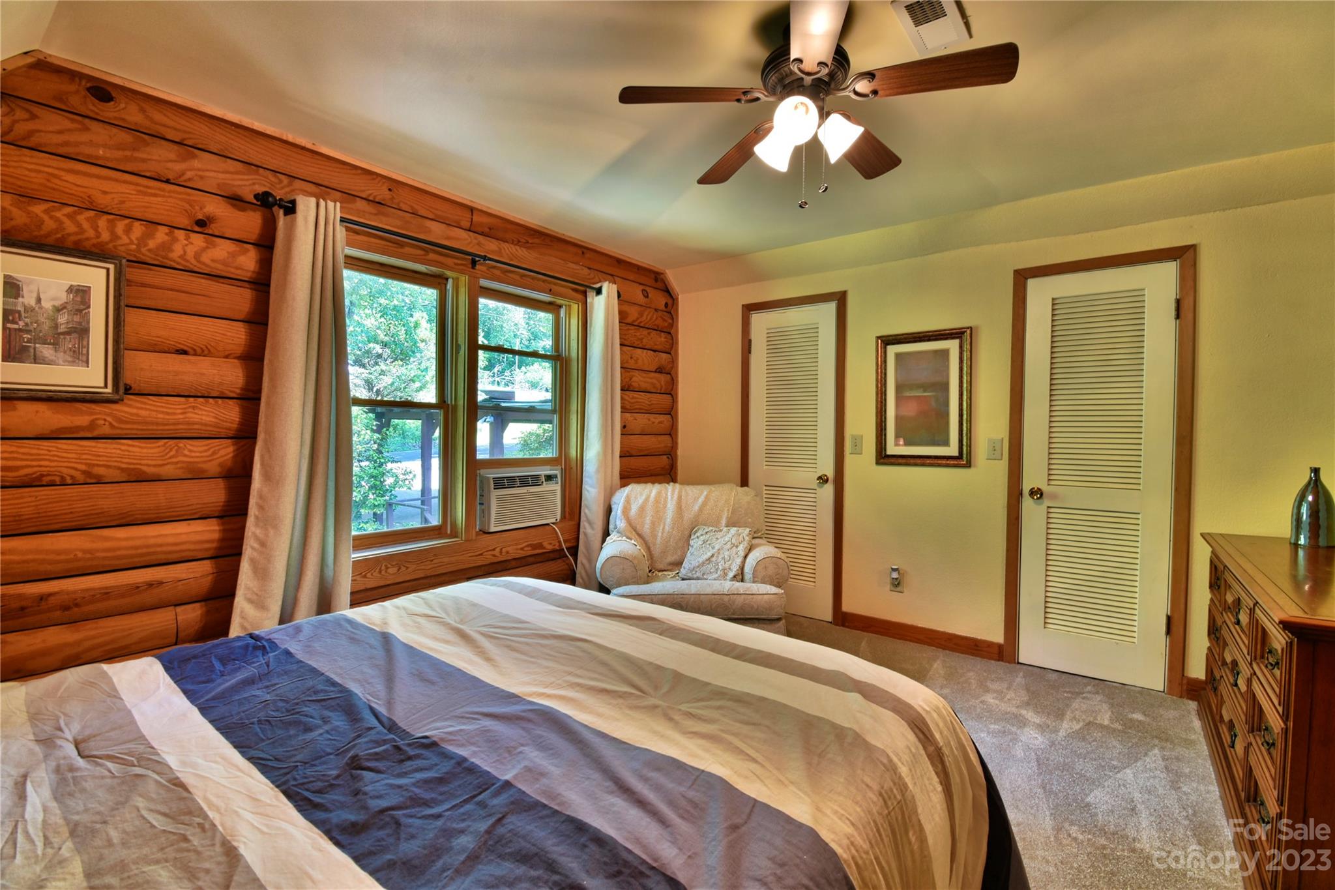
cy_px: 445
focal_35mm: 15
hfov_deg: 100.4
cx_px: 668
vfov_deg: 77.3
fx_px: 556
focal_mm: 10
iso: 100
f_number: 11
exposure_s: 1
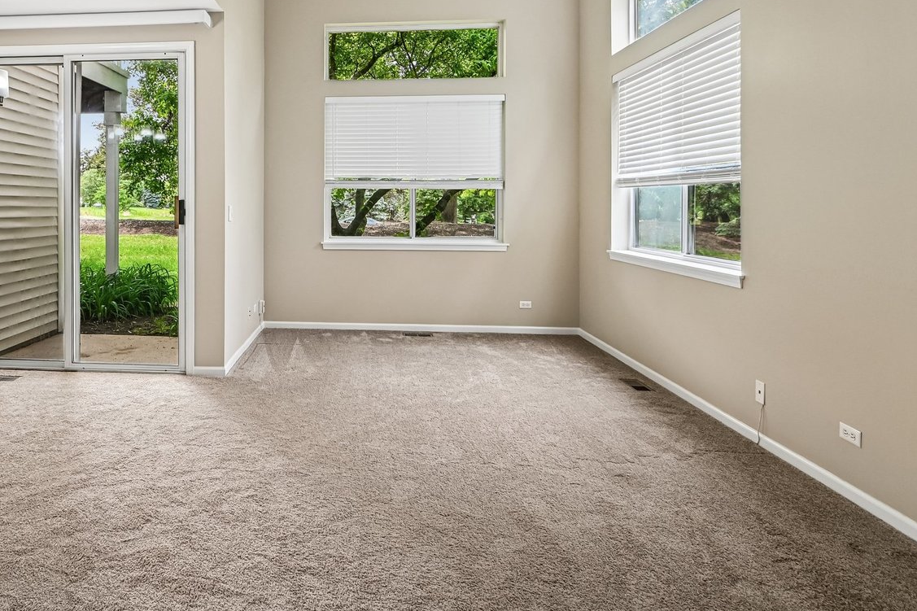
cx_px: 308
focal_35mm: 23
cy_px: 225
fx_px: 586
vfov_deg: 54.4
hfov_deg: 73.8
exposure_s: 1/13
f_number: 13
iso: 400
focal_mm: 16
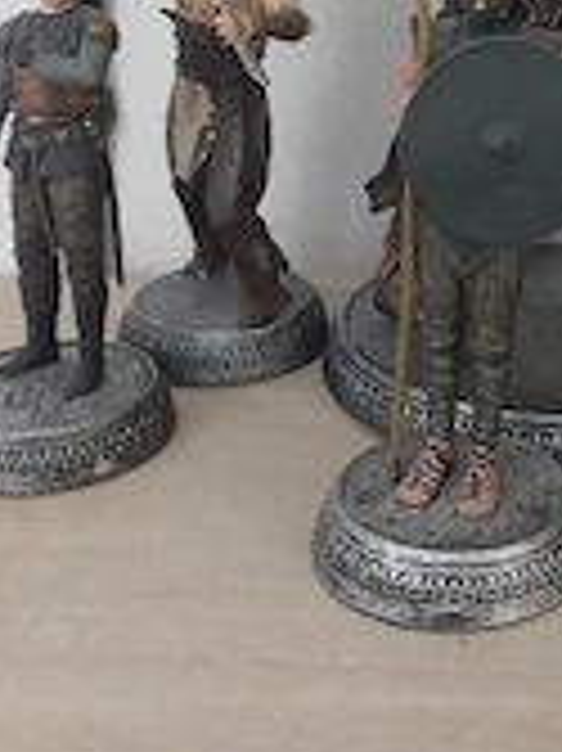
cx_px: 481
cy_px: -9
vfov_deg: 29.9
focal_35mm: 60
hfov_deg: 23.9
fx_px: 1300
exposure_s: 1/50
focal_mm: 5.23
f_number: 1.8
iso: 400
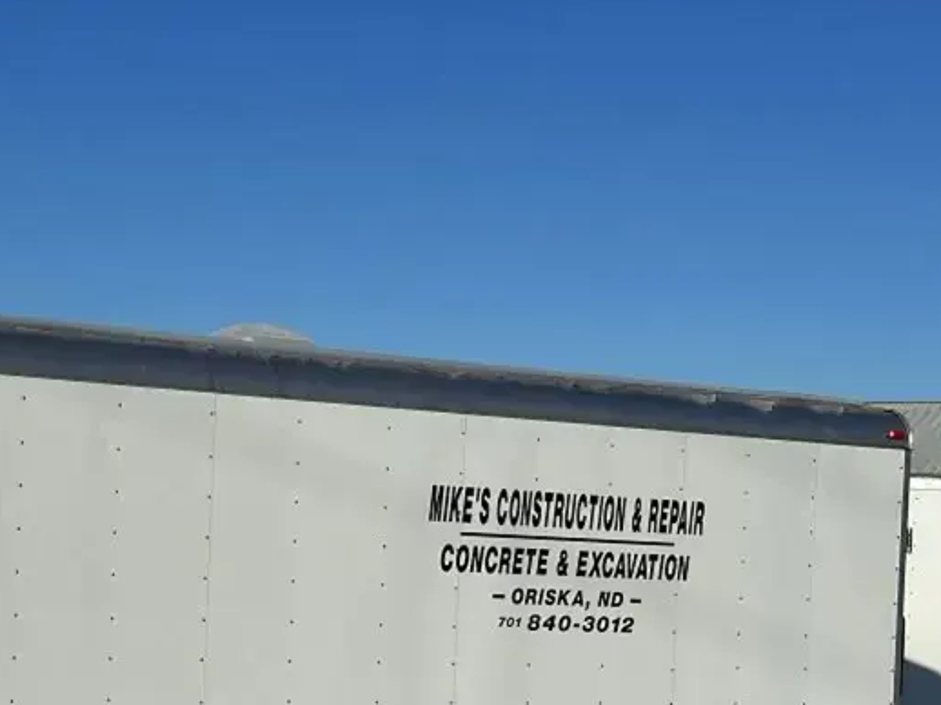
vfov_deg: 16.4
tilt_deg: +1.5
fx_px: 2418
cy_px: 576
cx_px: 154
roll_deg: -0.9
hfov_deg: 21.7
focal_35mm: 89
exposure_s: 1/13699
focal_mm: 6.86
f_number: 1.78
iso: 64
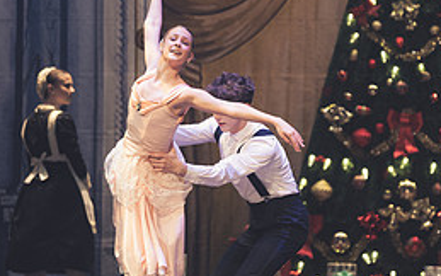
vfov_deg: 2.9
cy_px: 154
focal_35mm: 456
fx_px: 5482
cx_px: 172
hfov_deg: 4.6
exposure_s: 1/320
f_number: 2.8
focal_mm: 200
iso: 900
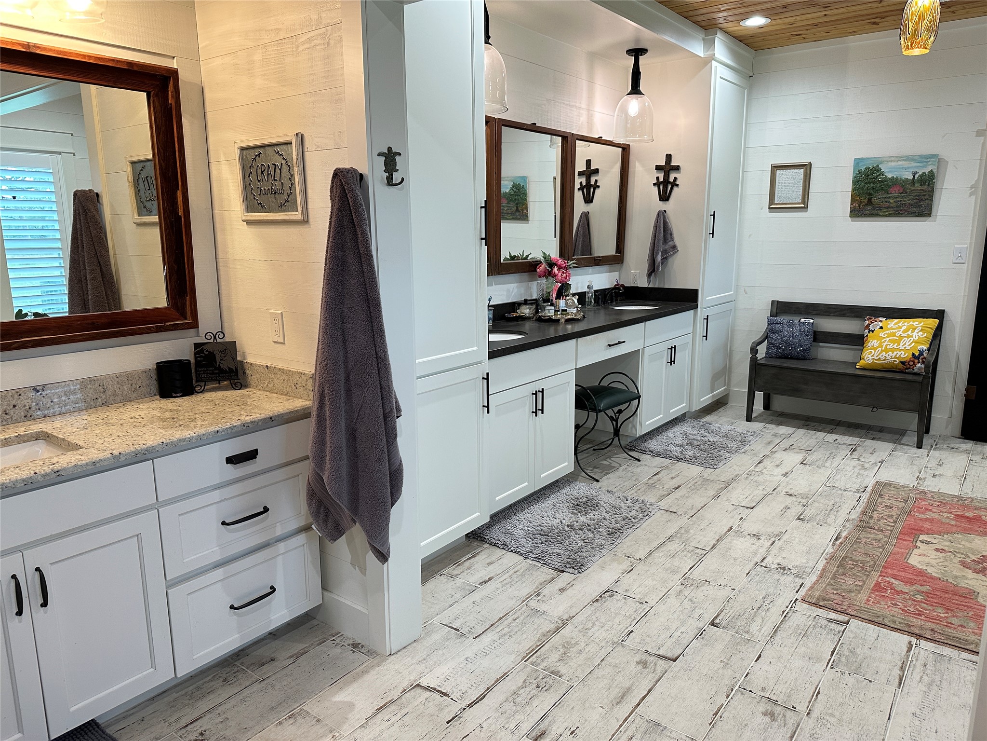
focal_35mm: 24
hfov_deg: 71.6
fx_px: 684
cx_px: 494
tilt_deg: -11.3
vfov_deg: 56.8
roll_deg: +0.2
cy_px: 370
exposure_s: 1/120
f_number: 1.78
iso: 200
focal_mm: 6.86
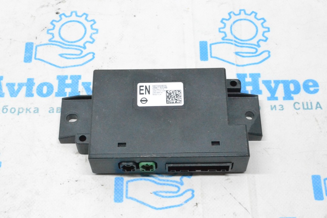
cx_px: 164
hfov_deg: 31.9
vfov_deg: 21.6
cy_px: 109
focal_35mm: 63
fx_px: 572
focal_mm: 42
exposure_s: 1/50
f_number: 18
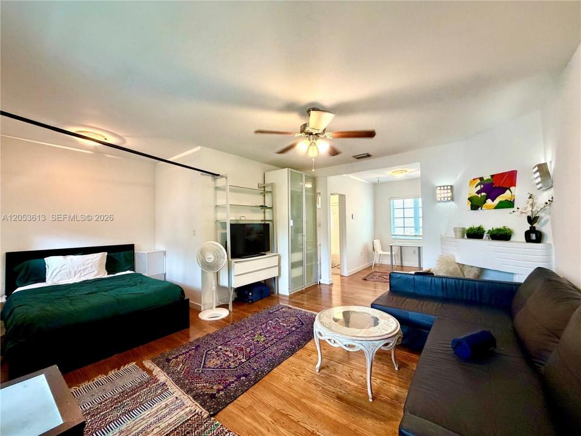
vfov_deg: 85.7
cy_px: 218
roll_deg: +1.1
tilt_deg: +1.3
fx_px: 235
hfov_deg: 102.1
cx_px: 290
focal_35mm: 14
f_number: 2.2
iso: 320
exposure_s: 1/60
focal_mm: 2.22
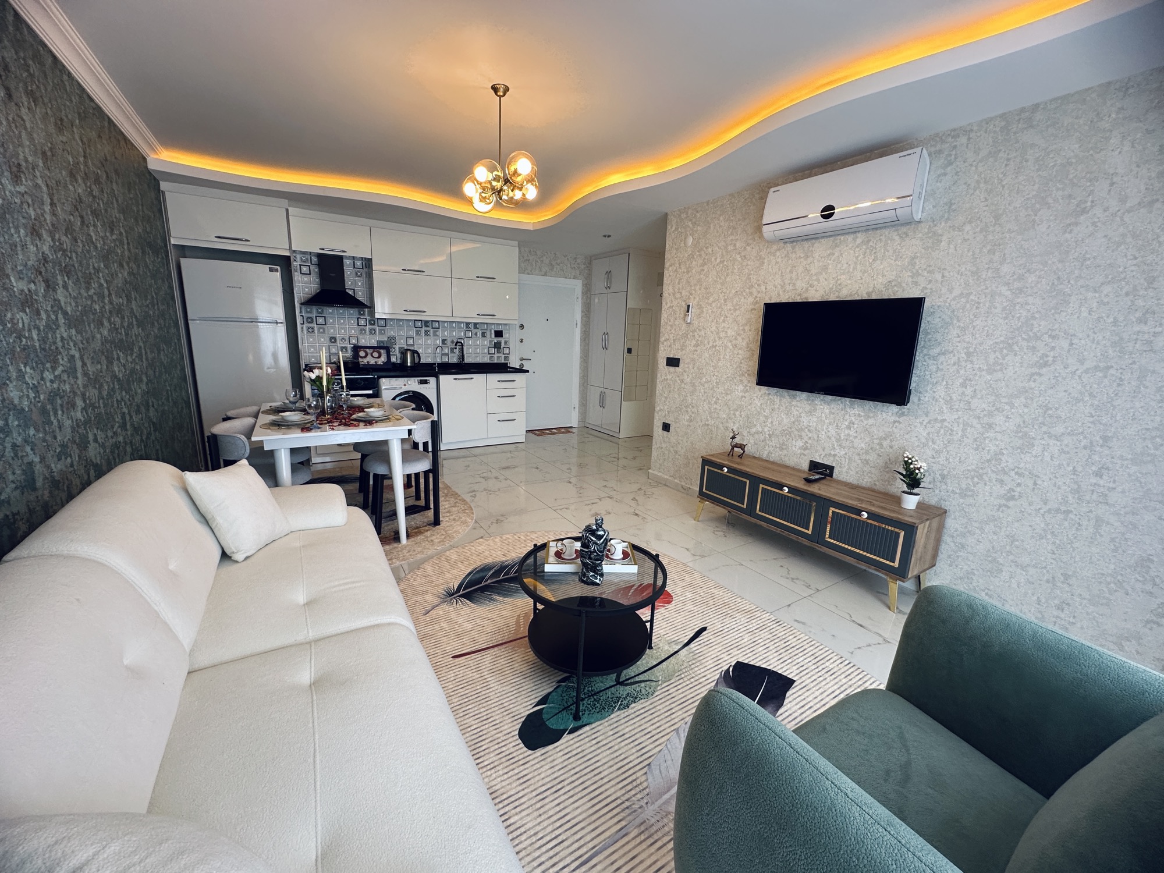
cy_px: 436
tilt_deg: -11.9
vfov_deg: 85.7
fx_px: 471
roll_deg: -1.8
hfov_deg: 102.1
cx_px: 582
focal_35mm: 14
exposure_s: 1/100
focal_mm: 2.22
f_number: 2.2
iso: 160
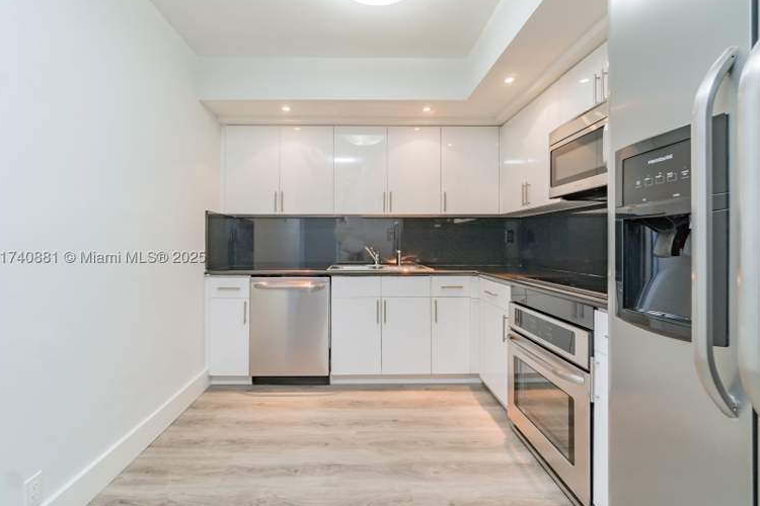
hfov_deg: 96.7
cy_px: 260
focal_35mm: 16
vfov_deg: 73.7
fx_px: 338
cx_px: 382
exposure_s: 1/15
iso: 200
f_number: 6.3
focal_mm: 10
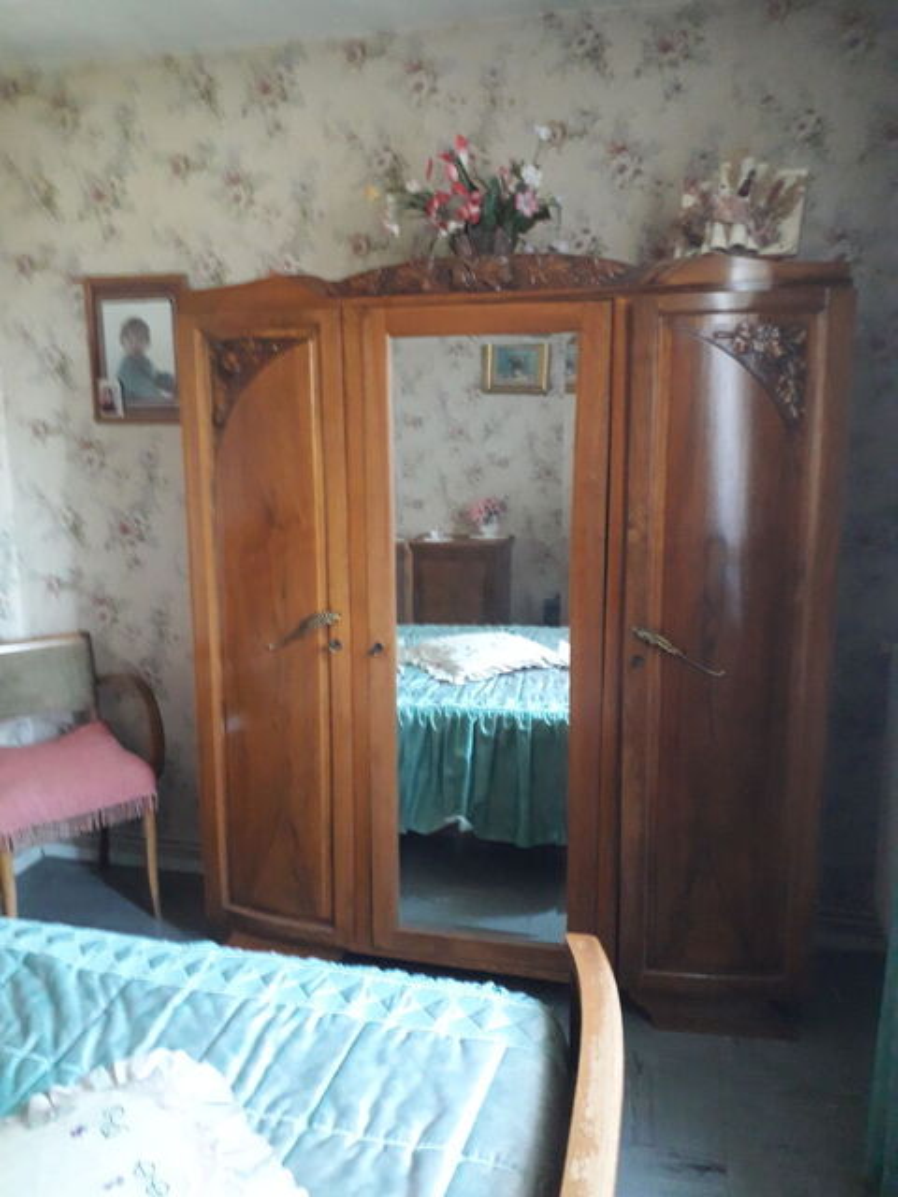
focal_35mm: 27
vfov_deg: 65.3
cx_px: 449
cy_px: 598
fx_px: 934
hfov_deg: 51.4
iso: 400
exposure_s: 1/20
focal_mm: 3.6
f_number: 1.9
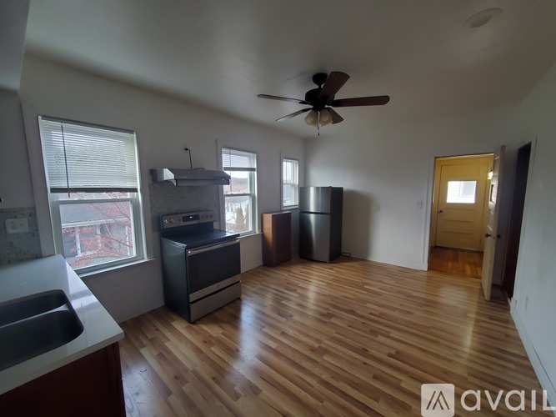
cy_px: 208
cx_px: 278
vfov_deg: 89.9
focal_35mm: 13
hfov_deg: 106.2
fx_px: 209
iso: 200
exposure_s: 1/59
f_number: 2.2
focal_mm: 1.8
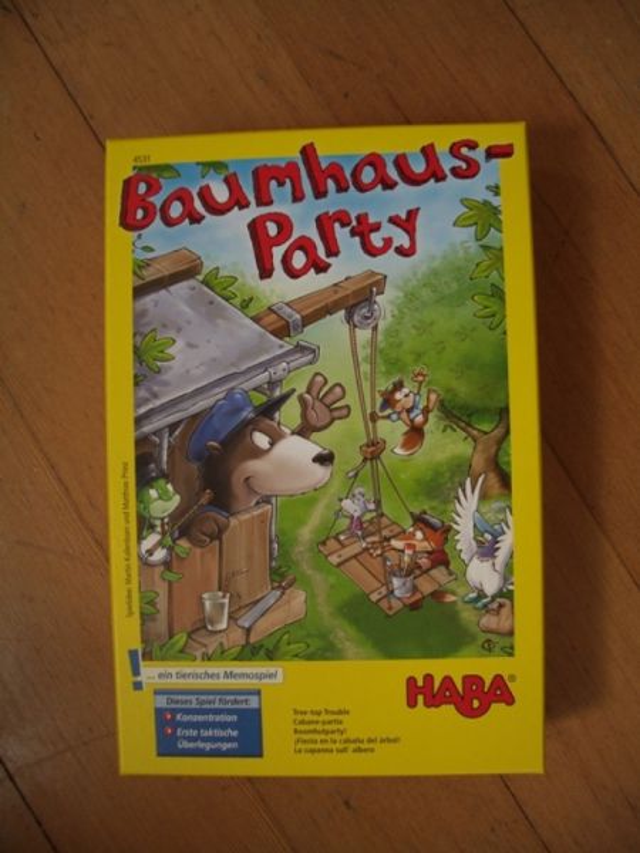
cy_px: 426
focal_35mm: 35
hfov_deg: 40.7
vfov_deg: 52.6
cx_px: 320
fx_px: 863
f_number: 2.6
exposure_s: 1/80
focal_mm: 5.8
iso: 100
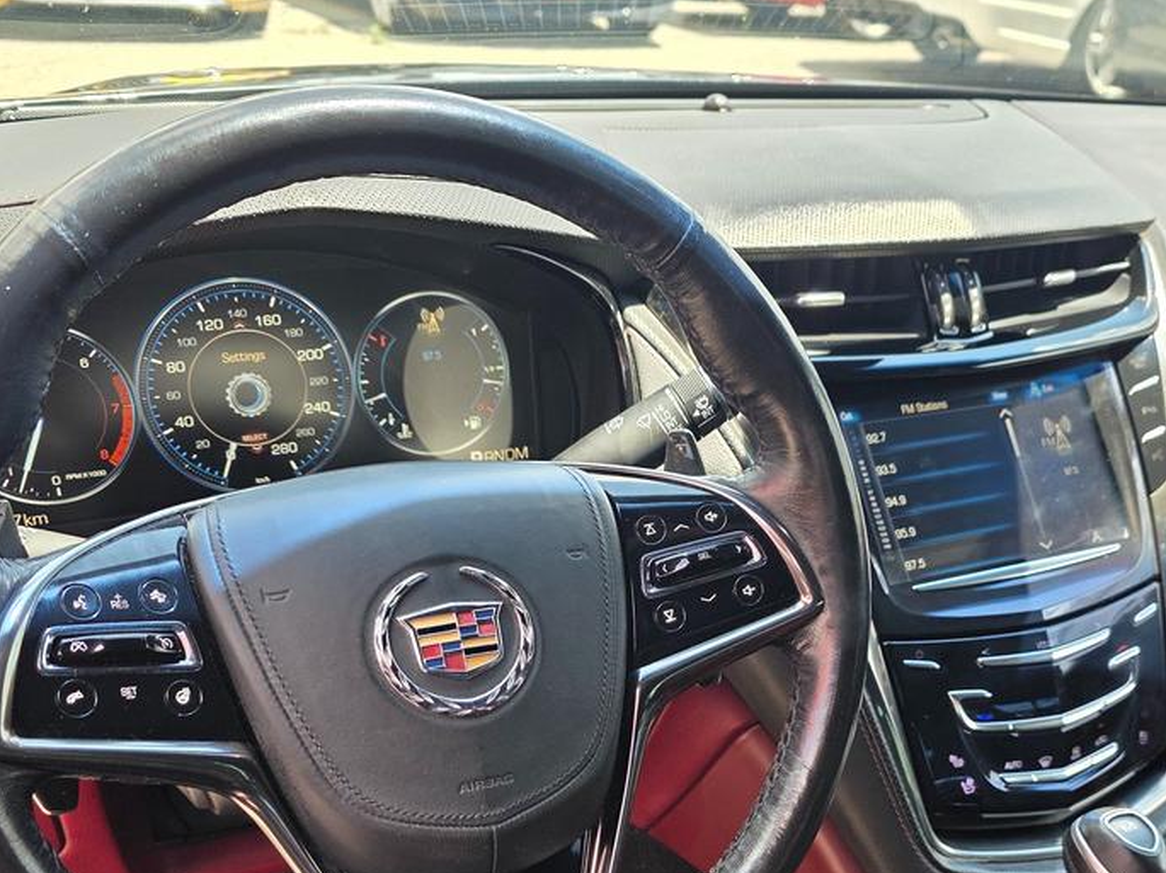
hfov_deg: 43.4
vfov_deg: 32.0
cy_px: 774
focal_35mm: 43
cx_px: 759
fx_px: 1448
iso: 32
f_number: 1.7
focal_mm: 6.3
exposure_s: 1/180
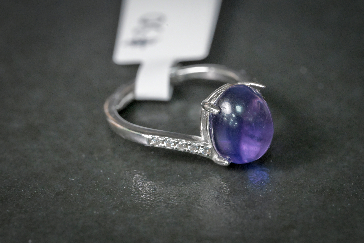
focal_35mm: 105
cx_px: 182
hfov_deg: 19.5
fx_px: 1062
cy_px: 122
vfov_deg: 13.0
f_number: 16
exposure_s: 1/125
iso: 12800
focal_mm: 105
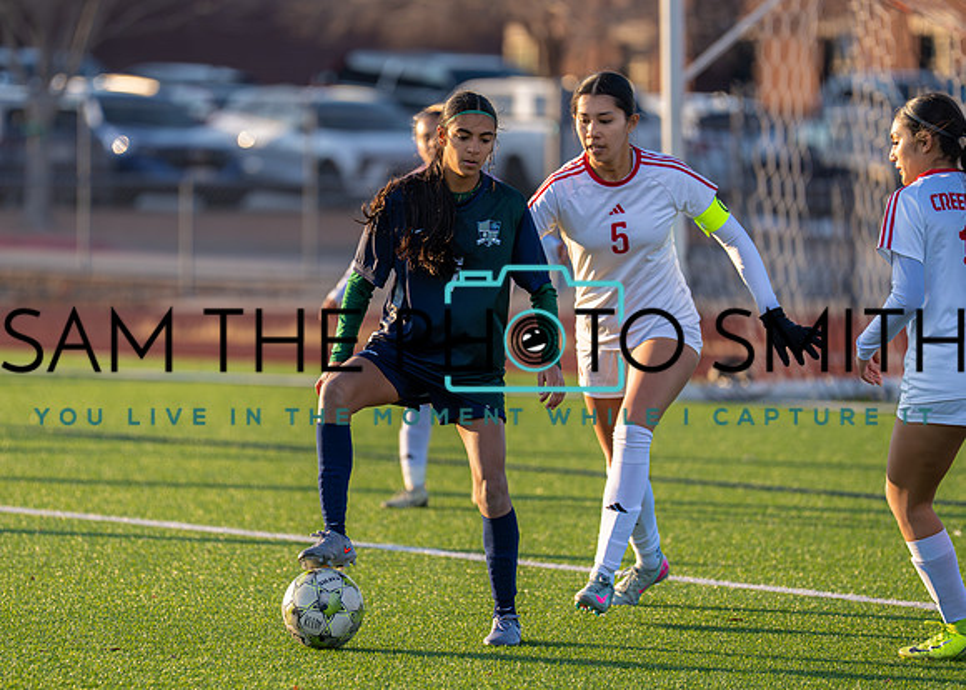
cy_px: 359
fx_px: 8067
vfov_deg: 4.9
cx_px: 387
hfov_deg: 6.9
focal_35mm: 294
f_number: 2.8
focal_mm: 200
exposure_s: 1/2500
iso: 400
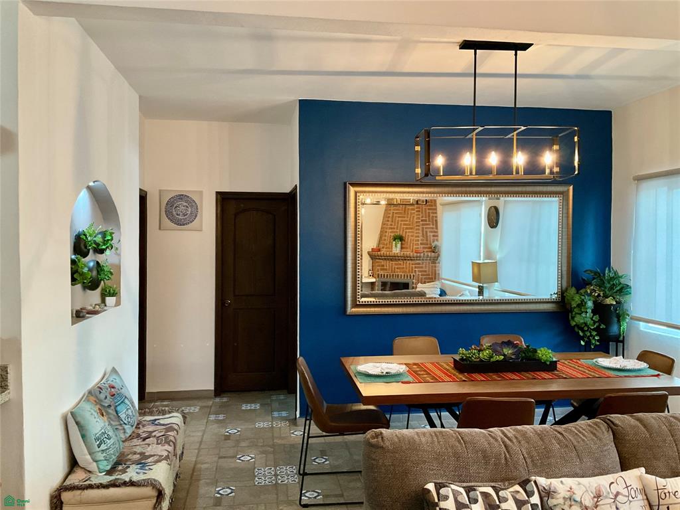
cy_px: 255
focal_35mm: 29
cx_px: 340
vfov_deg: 48.2
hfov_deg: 61.7
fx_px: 570
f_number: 1.8
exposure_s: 1/60
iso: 250
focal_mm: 3
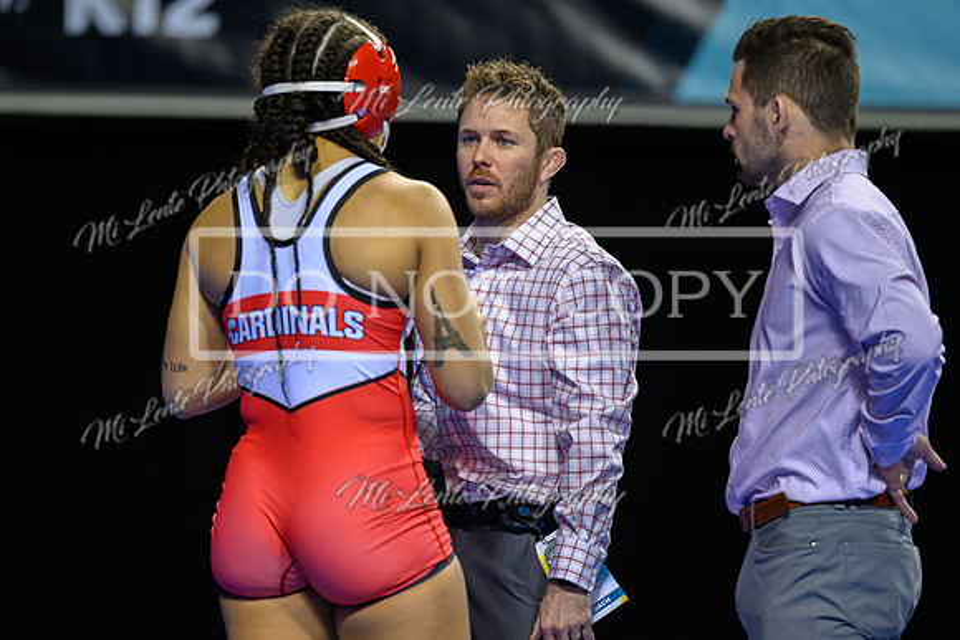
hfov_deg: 8.7
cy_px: 264
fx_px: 6302
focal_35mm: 236
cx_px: 470
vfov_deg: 5.8
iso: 1600
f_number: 2.8
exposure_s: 1/800
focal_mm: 200
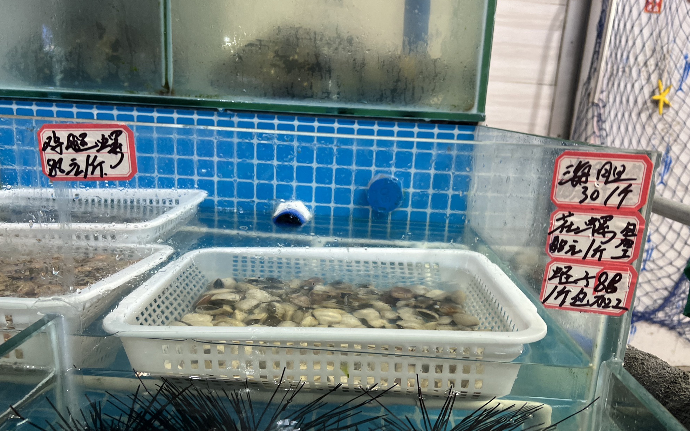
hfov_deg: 66.5
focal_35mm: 28
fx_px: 526
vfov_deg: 44.5
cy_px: 230
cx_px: 348
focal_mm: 5.7
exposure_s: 1/50
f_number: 1.5
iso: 160
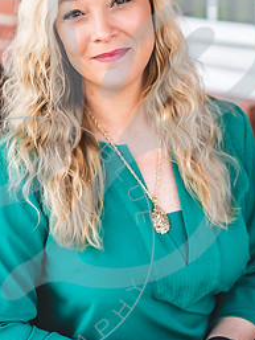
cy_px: 139
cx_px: 91
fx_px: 1403
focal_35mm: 143
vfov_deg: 13.8
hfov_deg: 10.4
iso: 100
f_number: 2.8
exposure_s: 1/160
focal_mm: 85
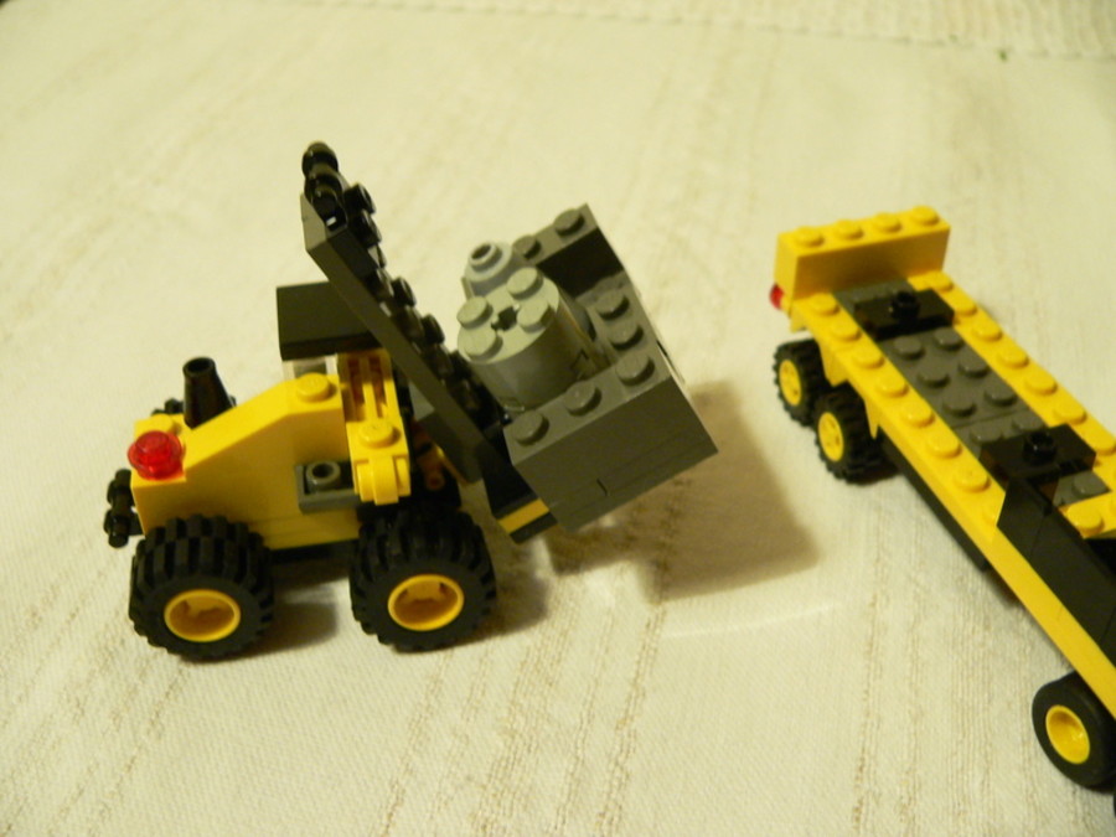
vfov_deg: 39.7
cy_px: 418
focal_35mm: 36
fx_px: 1161
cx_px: 558
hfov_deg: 51.4
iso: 200
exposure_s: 1/5
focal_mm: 6
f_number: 2.8
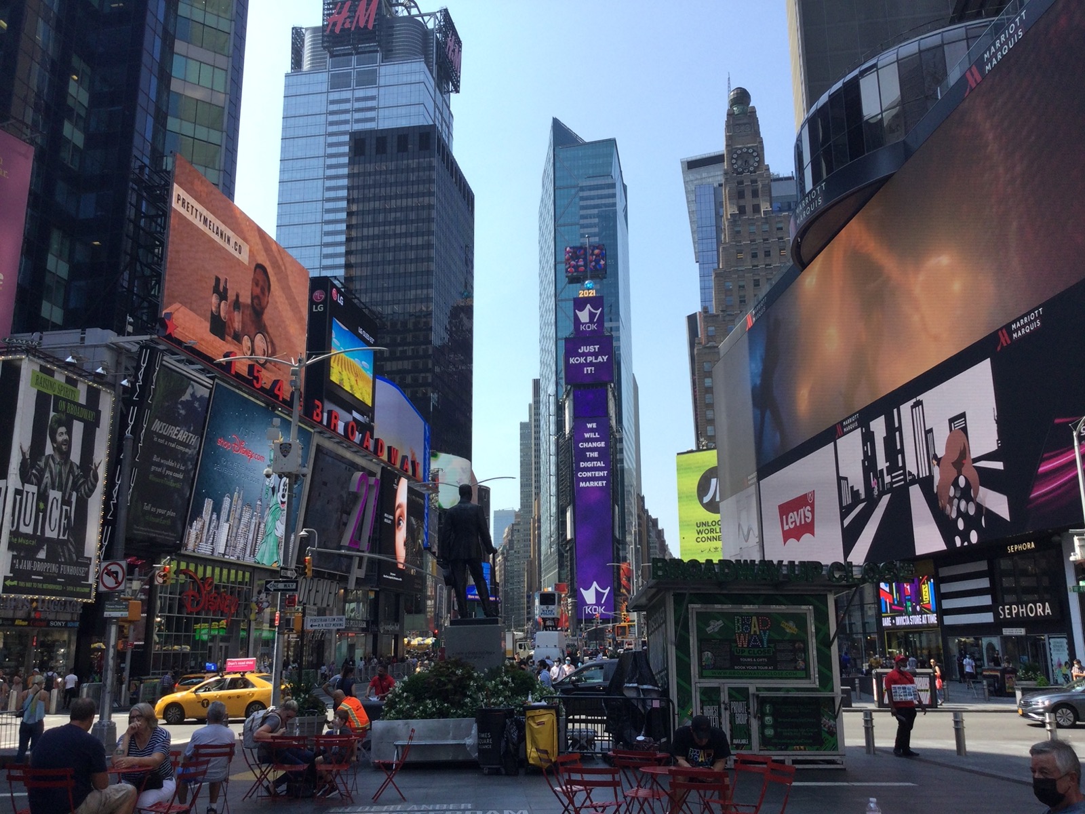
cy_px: 407
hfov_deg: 58.4
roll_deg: +0.2
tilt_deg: +13.0
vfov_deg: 45.4
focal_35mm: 31
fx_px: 972
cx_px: 542
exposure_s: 1/590
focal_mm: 3.3
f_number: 2.4
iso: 25
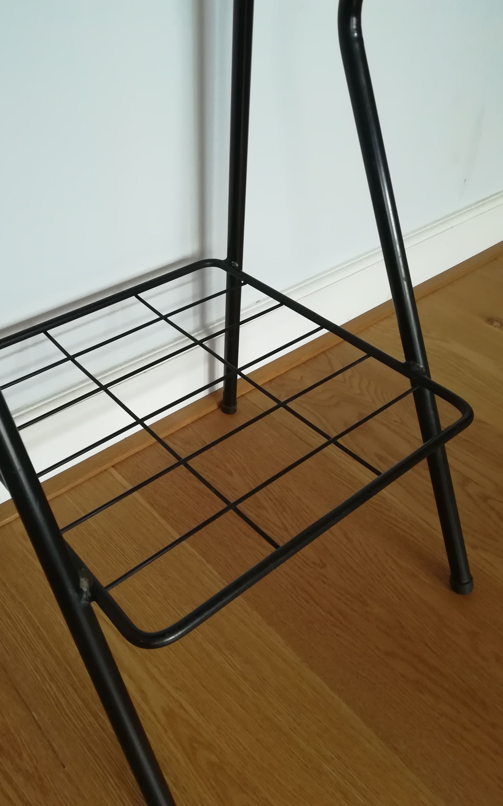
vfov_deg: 66.5
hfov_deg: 44.3
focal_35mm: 28
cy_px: 398
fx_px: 614
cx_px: 205
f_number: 2.2
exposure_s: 1/25
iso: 320
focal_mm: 3.83
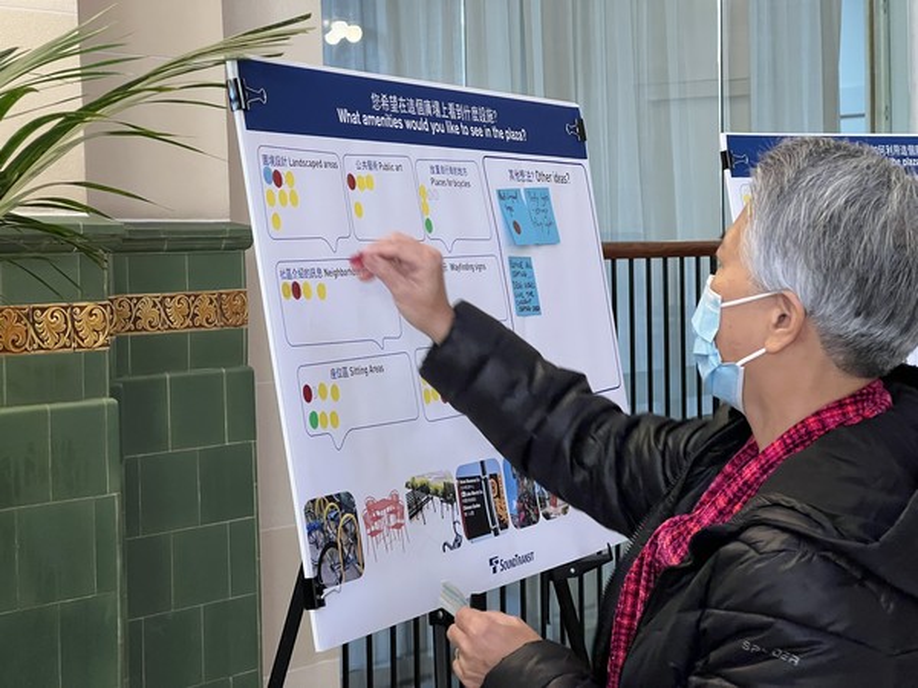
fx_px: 2042
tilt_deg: -2.7
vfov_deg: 19.1
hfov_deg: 25.3
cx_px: 459
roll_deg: +2.0
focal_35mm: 77
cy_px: 344
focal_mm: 9
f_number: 2.8
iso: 500
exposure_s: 1/60
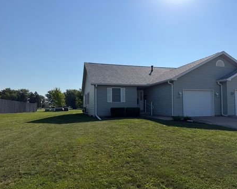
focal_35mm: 26
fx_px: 182
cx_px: 129
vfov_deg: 54.9
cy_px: 97
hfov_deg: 66.0
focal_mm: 6.76
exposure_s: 1/10309
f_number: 1.78
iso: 80
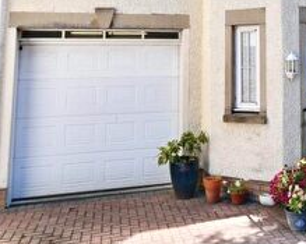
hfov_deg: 36.3
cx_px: 277
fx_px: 435
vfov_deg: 29.5
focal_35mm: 48
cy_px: 3
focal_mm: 11
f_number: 6.3
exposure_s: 1/125
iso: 100
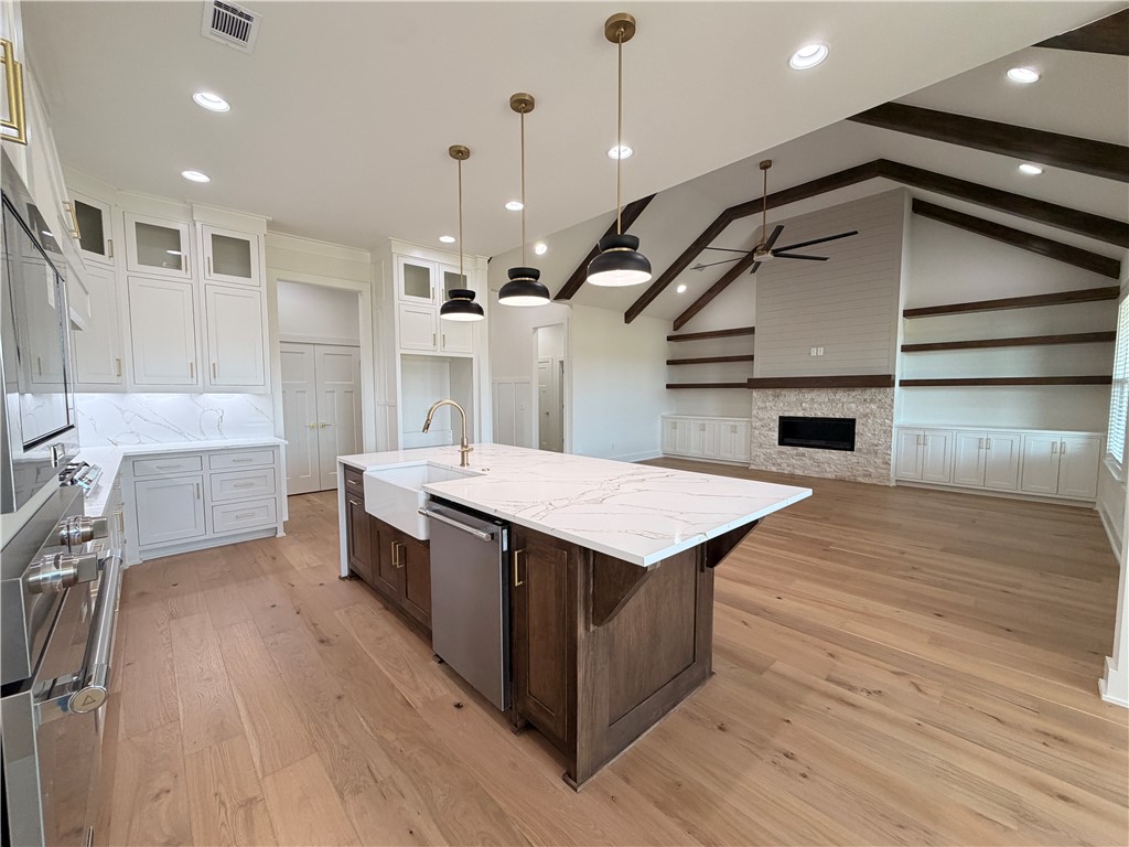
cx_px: 564
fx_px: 457
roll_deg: +0.0
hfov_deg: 102.1
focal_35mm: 14
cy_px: 424
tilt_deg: -4.0
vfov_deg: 85.7
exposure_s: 1/120
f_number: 2.2
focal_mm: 2.22
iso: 200
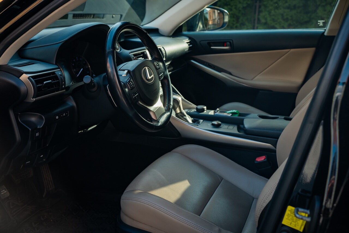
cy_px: 116
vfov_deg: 41.1
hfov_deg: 58.7
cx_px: 174
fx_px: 310
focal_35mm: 32
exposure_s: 1/160
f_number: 5
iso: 500
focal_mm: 32
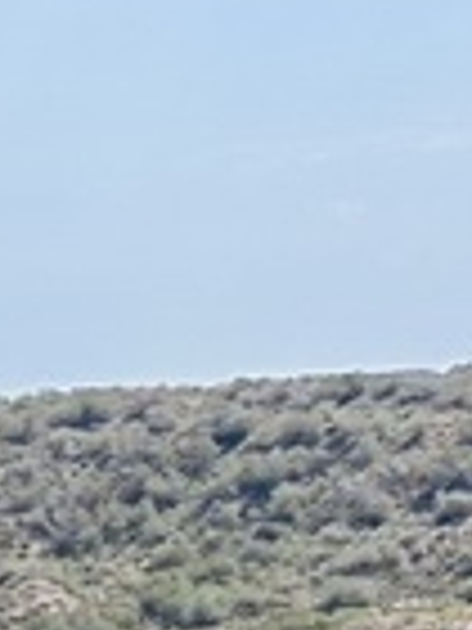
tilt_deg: -15.8
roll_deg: +2.6
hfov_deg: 5.0
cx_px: -2104
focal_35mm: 223
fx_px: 4054
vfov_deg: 8.0
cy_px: 1699
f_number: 1.78
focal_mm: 6.86
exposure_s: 1/5848
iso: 80
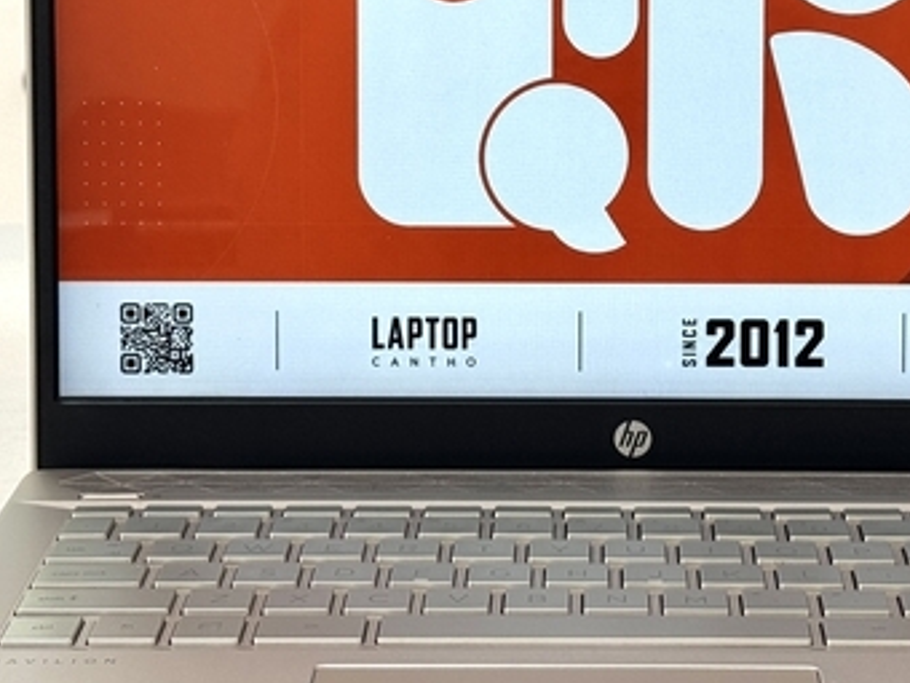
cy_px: 139
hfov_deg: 17.4
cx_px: 592
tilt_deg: -9.2
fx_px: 2971
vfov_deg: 13.0
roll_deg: +0.9
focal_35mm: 113
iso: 64
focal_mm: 6.76
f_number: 1.78
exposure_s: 1/174
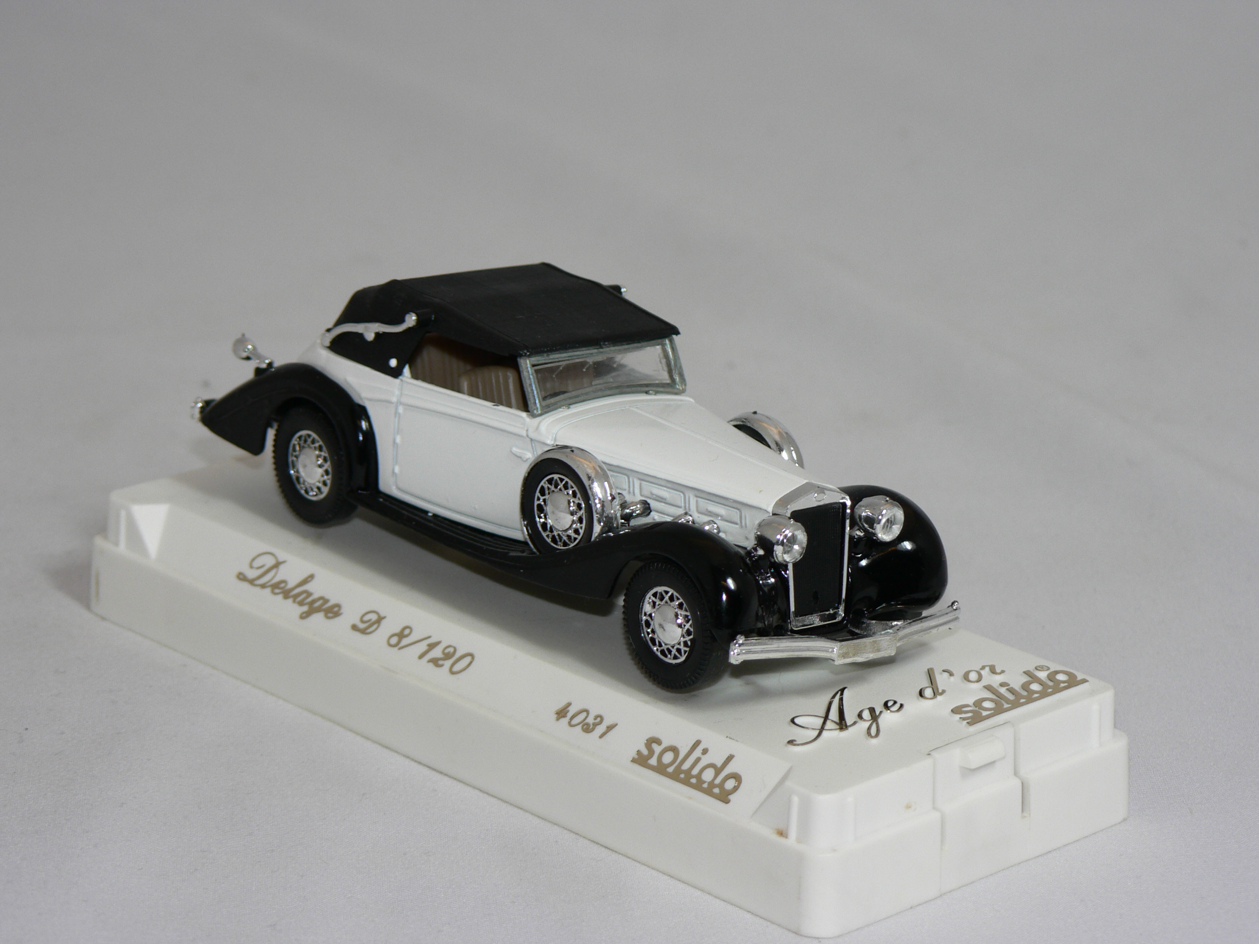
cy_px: 472
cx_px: 630
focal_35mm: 119
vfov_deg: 12.5
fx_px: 4328
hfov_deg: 16.6
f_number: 3.2
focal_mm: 19.9
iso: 80
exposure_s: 1/60
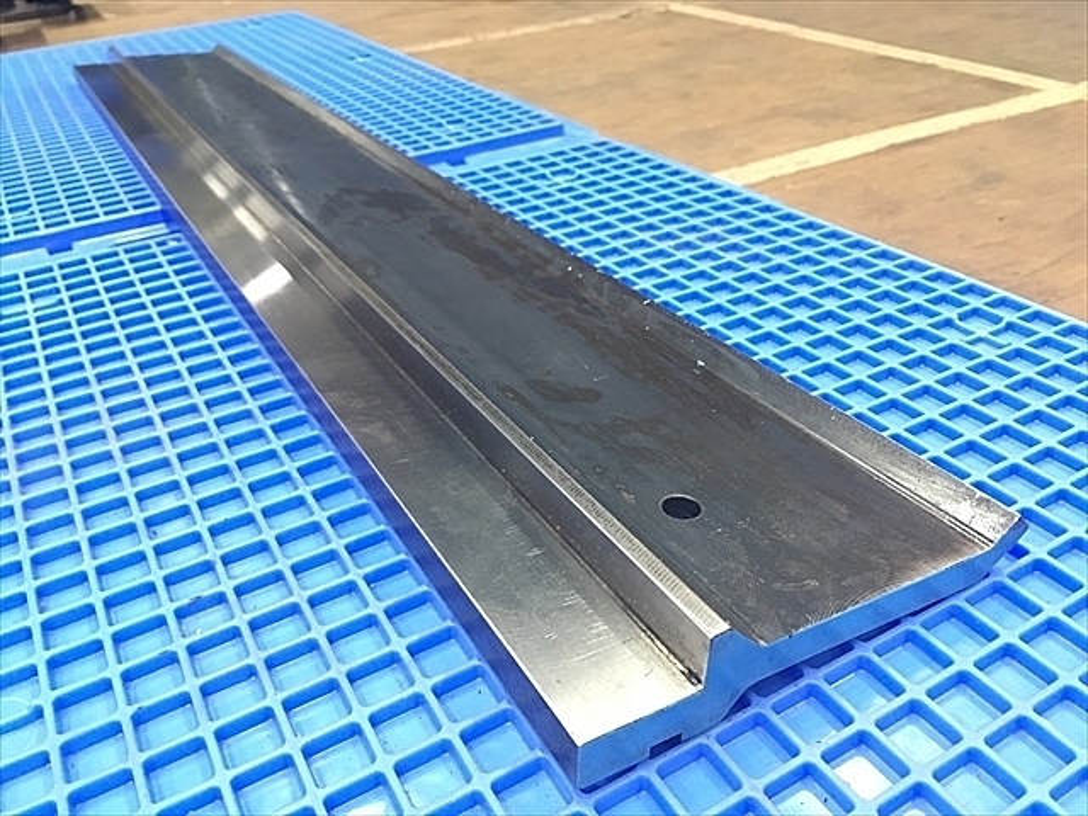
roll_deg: +4.7
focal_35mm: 29
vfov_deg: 48.2
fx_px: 911
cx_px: 544
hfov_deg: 61.7
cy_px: 408
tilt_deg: -32.1
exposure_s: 1/20
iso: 200
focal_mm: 4.15
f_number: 2.2
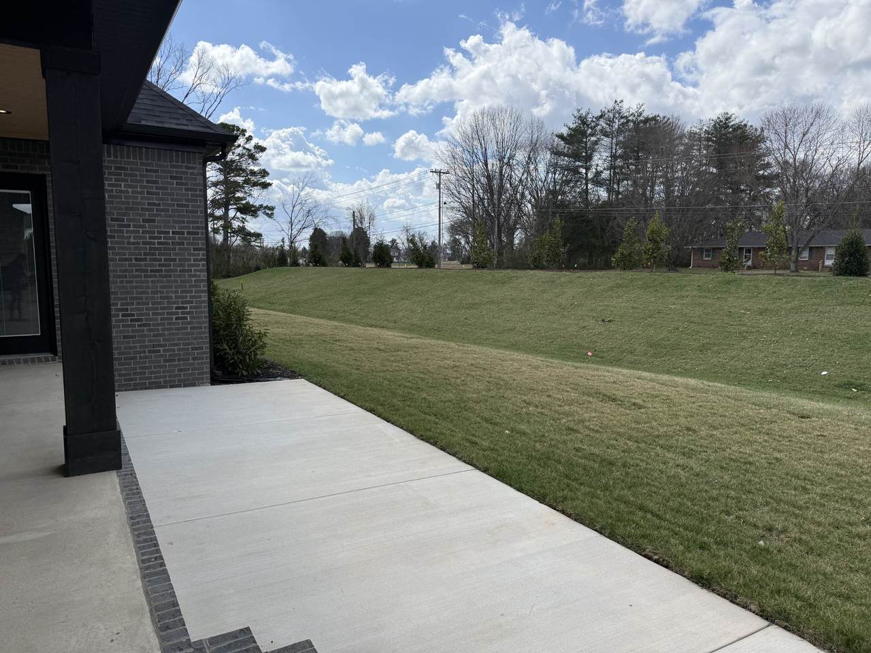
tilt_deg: -4.9
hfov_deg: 71.6
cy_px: 326
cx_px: 436
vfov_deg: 56.8
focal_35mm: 24
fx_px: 604
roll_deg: -0.4
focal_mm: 6.76
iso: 100
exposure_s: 1/5319
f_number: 1.78
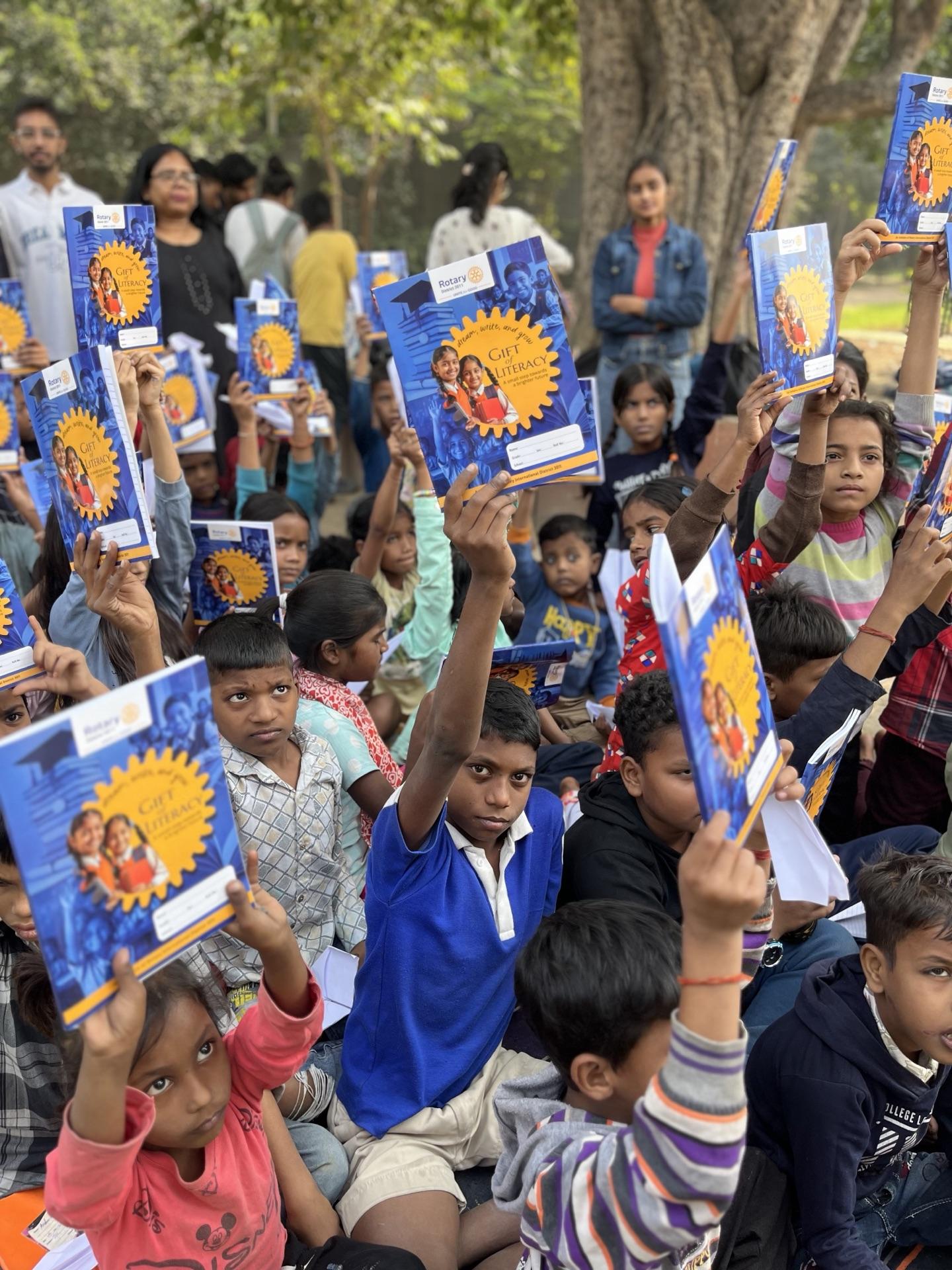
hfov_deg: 53.1
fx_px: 953
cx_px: 476
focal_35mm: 26
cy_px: 635
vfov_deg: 67.3
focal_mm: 5.1
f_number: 1.6
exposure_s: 1/321
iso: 50
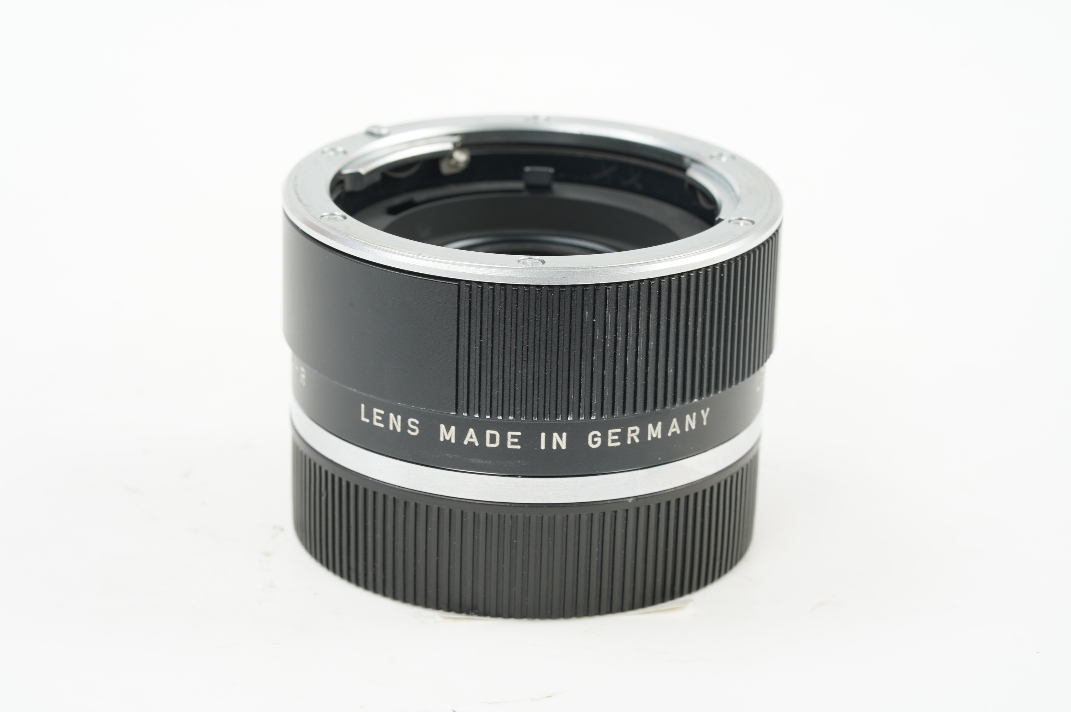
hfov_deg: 22.6
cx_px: 536
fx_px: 2675
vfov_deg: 15.2
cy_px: 356
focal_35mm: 90
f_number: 13
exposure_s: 1/1.25
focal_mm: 90
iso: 200
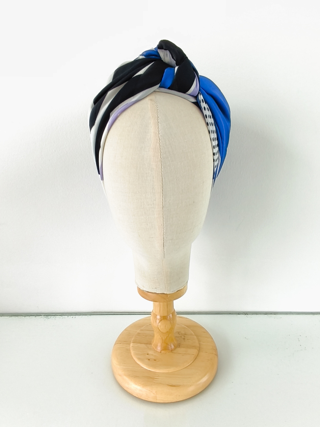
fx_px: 283
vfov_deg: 73.9
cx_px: 160
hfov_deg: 58.9
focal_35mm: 23
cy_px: 214
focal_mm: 1.65
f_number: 2.2
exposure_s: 1/60
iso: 50
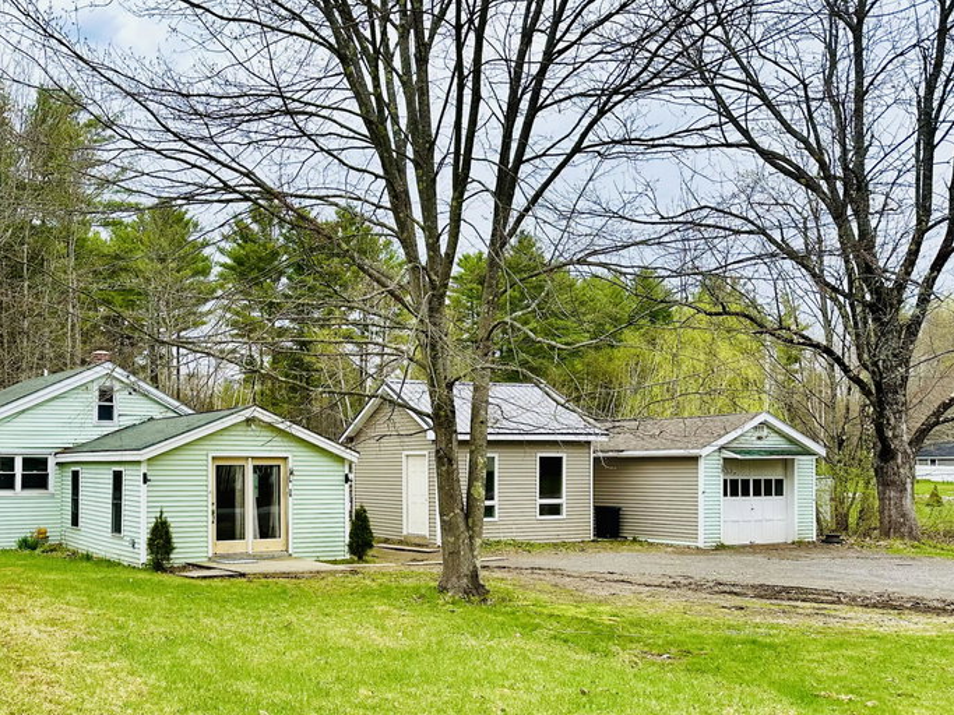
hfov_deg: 49.4
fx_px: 992
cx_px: 244
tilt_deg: +0.3
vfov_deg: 39.3
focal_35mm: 36
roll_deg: +0.4
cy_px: 458
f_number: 1.78
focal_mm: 6.86
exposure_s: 1/1639
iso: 80
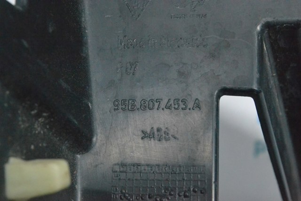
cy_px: 100
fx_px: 689
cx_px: 150
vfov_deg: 16.5
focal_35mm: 82
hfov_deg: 24.6
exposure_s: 1/160
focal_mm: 55
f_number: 10
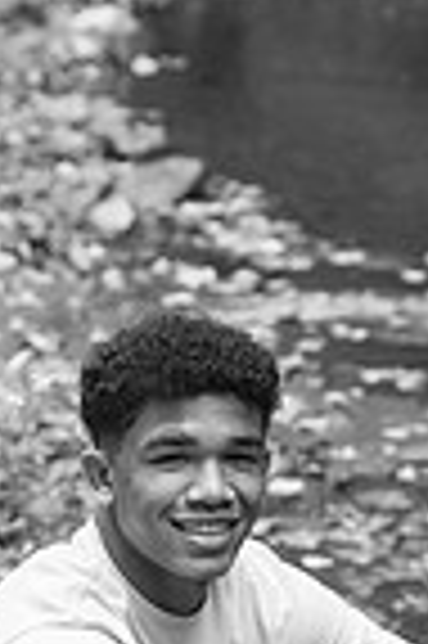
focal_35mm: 221
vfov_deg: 9.3
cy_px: 594
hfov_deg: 6.2
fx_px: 3950
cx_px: 176
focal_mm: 70
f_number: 3.5
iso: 500
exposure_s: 1/250
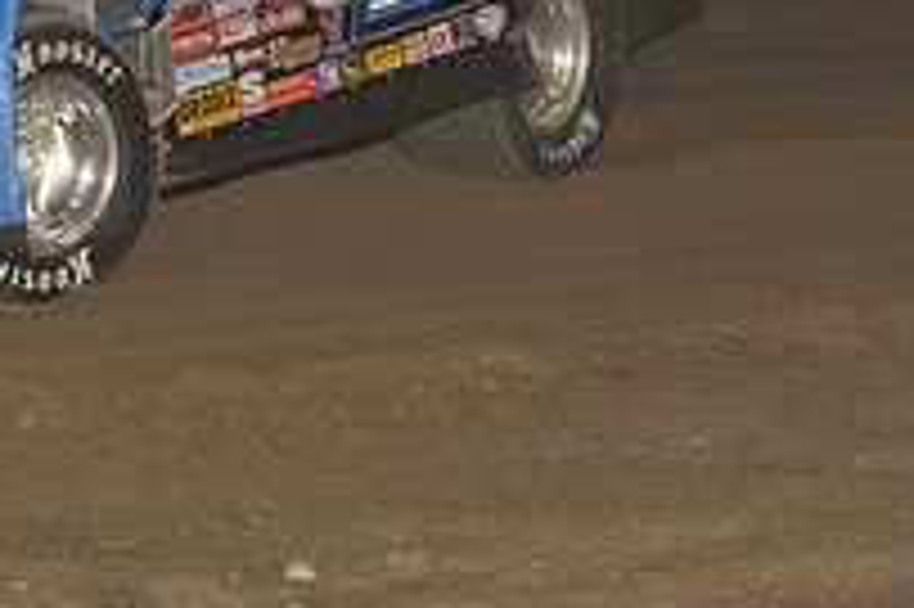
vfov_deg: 6.0
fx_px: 5809
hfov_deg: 8.9
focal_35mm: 229
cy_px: -144
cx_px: -180
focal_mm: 80
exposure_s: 1/320
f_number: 6.3
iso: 800
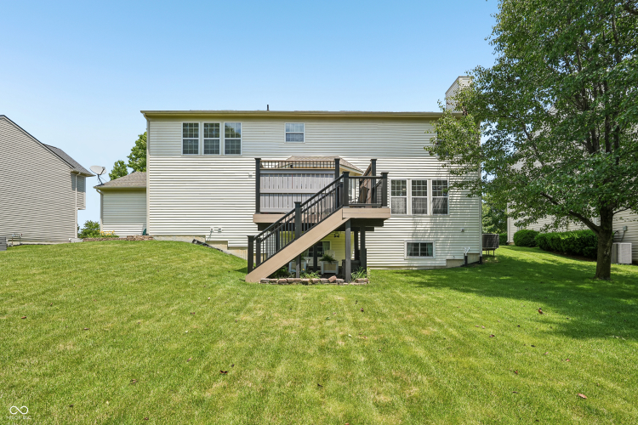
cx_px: 319
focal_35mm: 16
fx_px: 284
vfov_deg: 73.7
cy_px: 212
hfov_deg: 96.7
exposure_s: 1/200
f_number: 8
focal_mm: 16
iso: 100
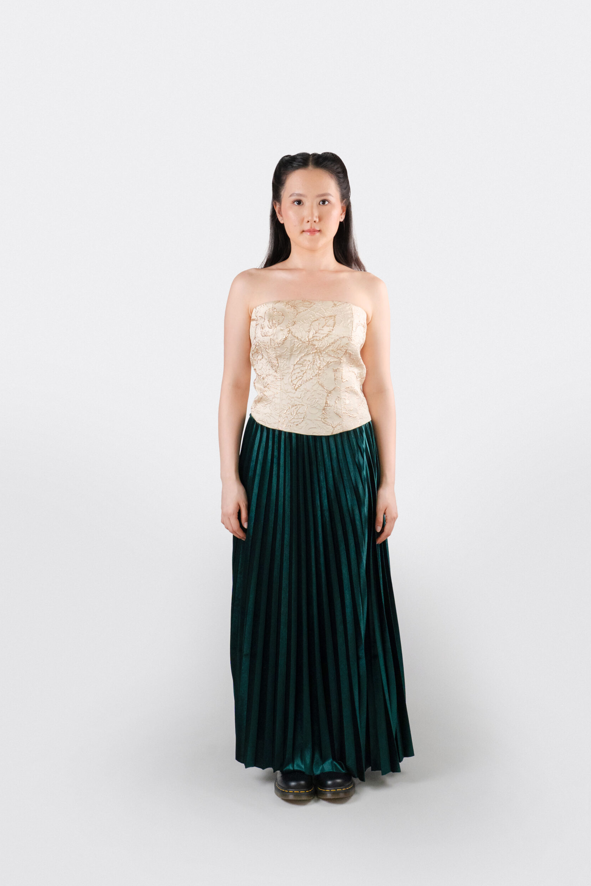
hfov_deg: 32.6
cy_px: 437
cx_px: 299
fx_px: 1010
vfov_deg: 47.4
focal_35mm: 41
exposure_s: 1/125
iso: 1600
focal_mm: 40
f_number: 8
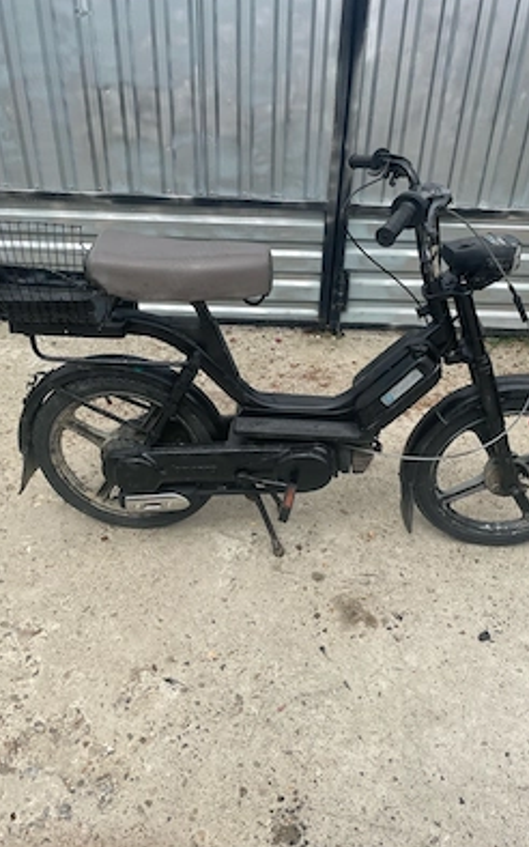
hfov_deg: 44.5
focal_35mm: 28
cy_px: 424
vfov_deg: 66.5
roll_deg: -2.9
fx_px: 646
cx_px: 280
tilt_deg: -32.2
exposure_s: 1/2257
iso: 50
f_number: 1.6
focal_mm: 4.2
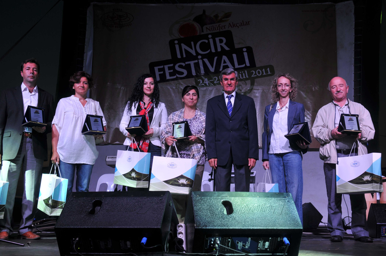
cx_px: 201
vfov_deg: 32.5
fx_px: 439
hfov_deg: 47.4
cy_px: 131
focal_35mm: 41
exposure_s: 1/60
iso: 250
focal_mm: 26
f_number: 4
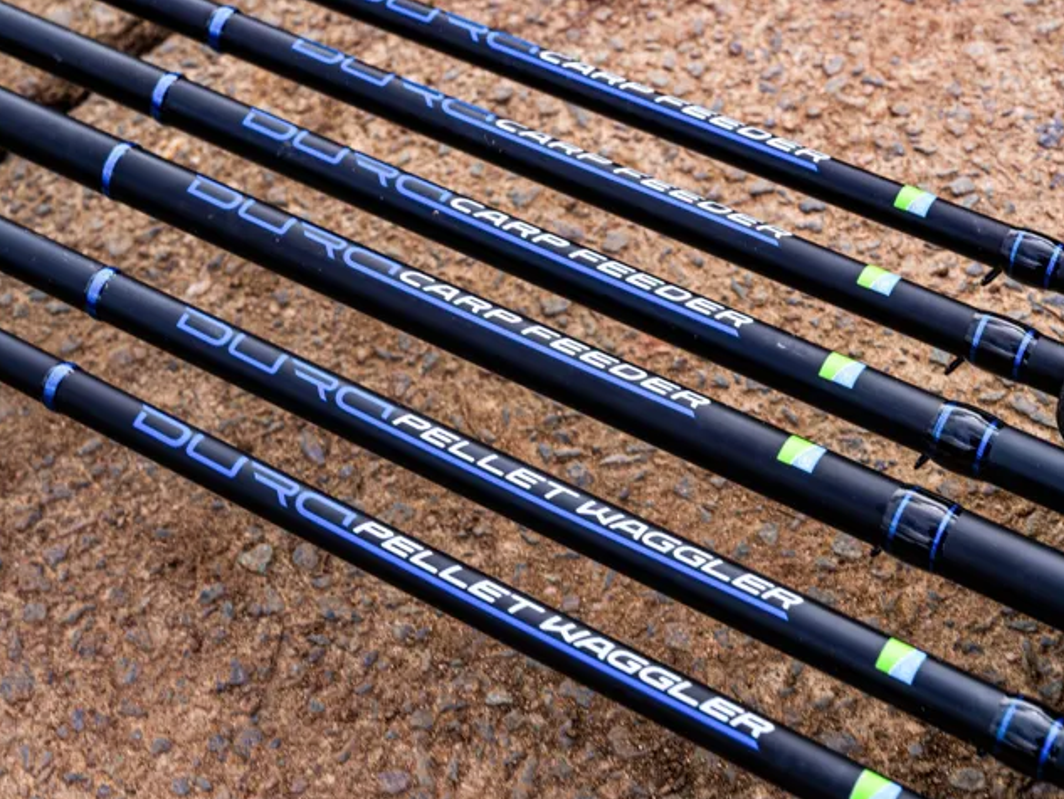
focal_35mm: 85
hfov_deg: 23.0
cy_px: 366
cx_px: 580
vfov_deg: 17.4
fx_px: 2613
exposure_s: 1/200
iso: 320
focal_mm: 70
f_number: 11
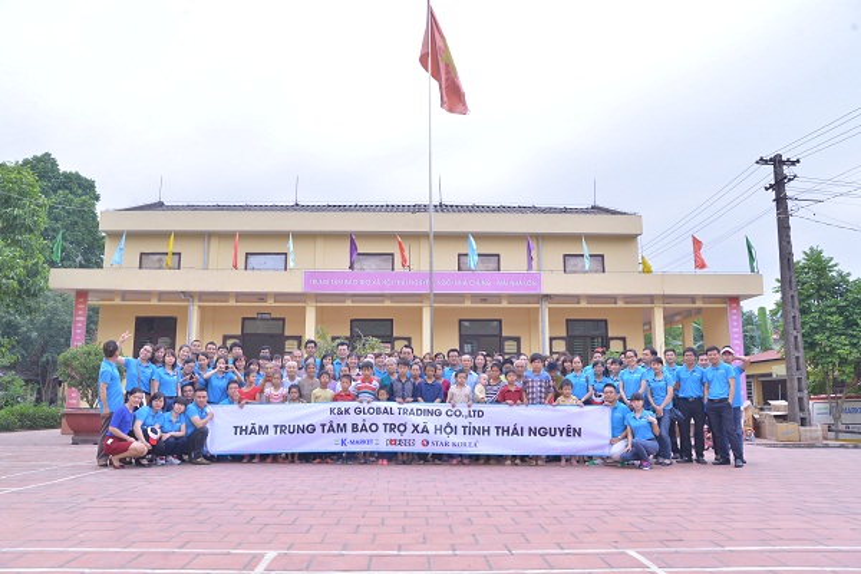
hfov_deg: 65.5
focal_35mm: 28
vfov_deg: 46.4
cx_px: 430
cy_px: 287
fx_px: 670
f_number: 8
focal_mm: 28
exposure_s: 1/200
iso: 400
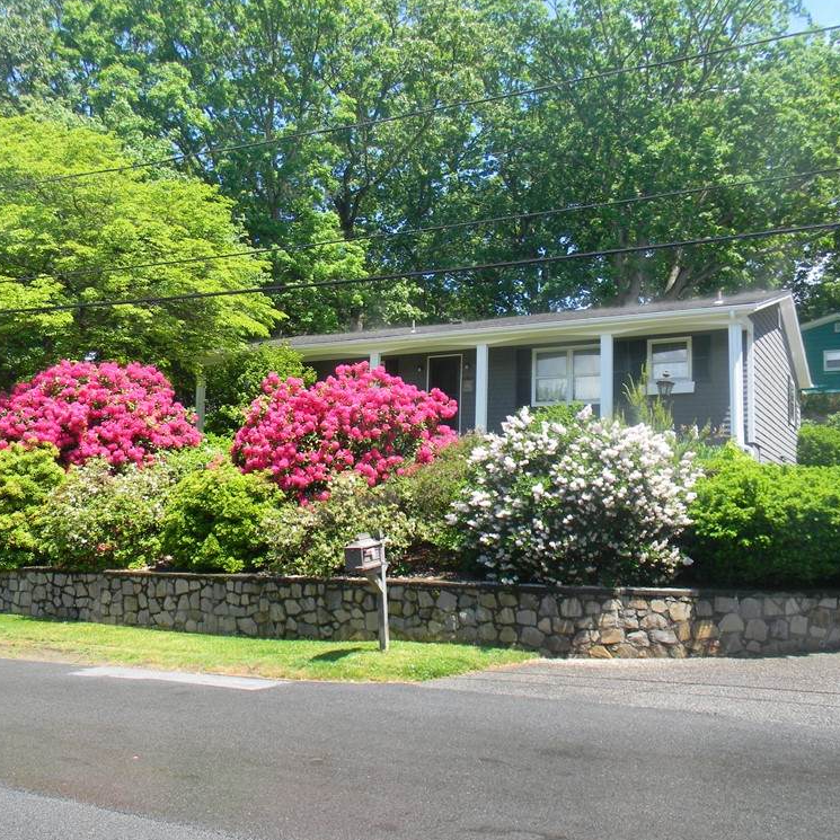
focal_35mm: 34
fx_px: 933
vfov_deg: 48.4
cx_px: 368
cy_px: 424
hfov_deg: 48.3
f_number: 3.5
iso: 80
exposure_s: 1/286
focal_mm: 5
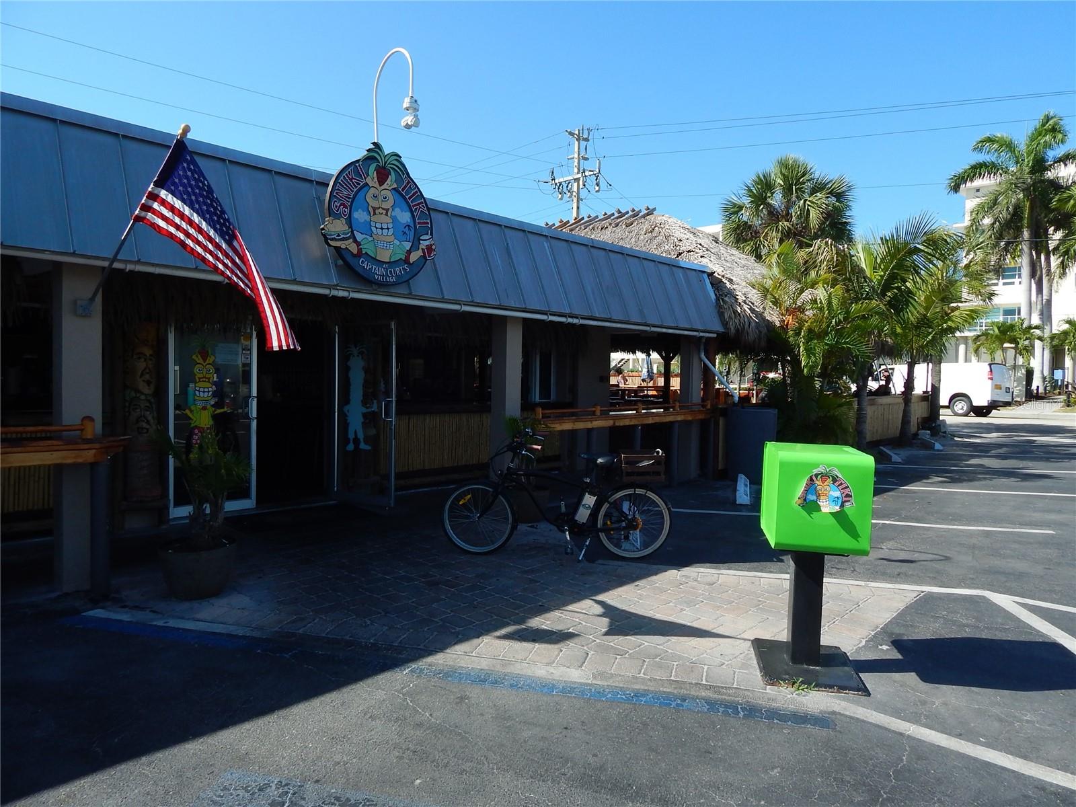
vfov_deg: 58.9
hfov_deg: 73.9
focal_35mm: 23
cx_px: 538
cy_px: 404
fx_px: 715
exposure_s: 1/1000
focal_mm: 4
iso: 125
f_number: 3
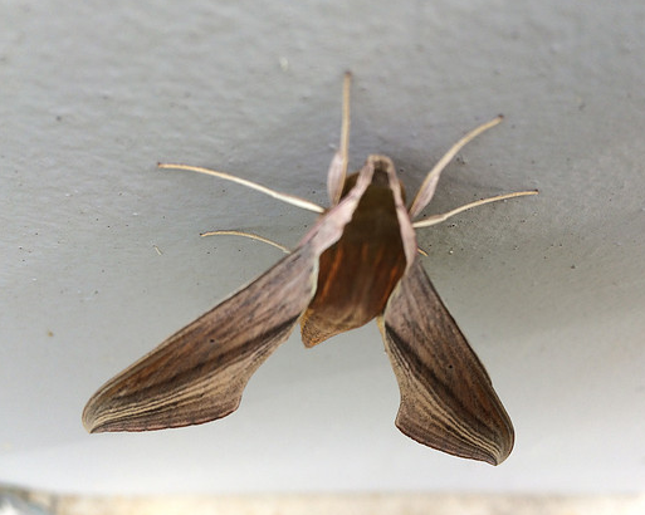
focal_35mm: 32
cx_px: 342
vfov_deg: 45.8
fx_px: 611
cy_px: 248
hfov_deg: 55.6
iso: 32
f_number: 2.2
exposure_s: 1/380
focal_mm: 4.15
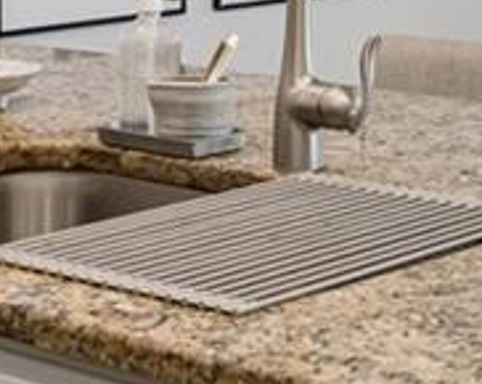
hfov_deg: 15.1
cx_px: 535
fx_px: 1766
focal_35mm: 124
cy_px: -212
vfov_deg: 11.8
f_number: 7.1
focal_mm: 10
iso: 100
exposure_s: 1/5
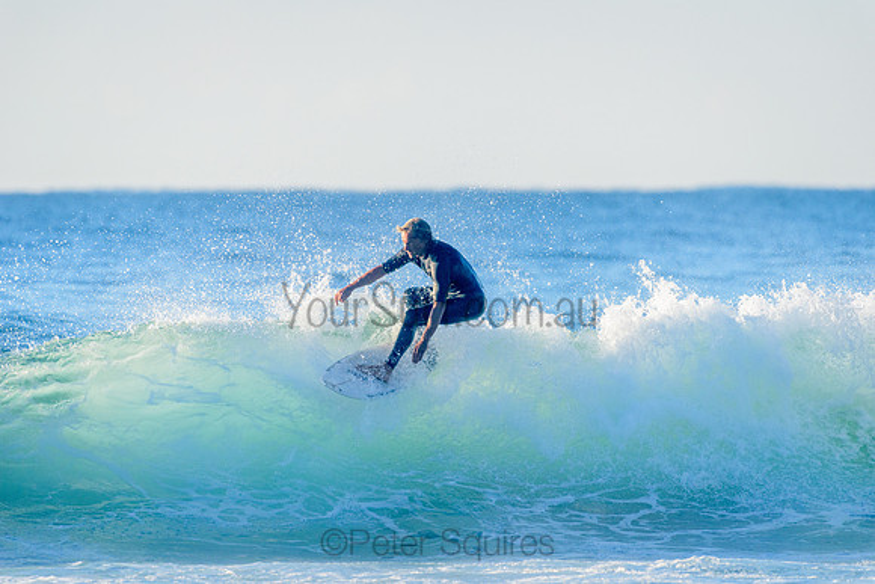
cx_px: 438
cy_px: 292
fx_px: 12160
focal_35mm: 500
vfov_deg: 2.8
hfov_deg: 4.1
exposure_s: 1/2000
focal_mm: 500
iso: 500
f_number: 5.6
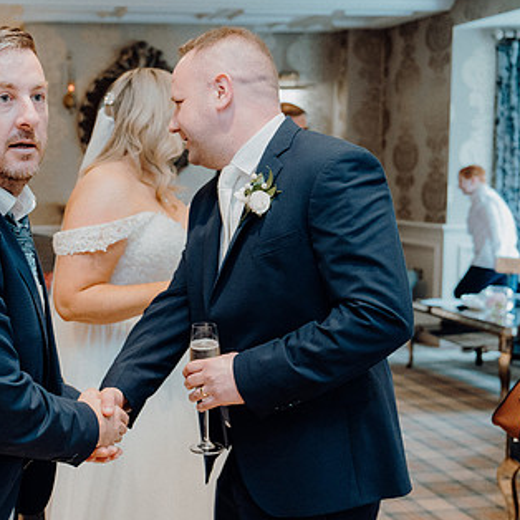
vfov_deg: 31.1
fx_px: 935
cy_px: 271
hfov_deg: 30.1
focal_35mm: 55
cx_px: 78
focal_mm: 35
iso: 2500
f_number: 3.5
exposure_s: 1/160
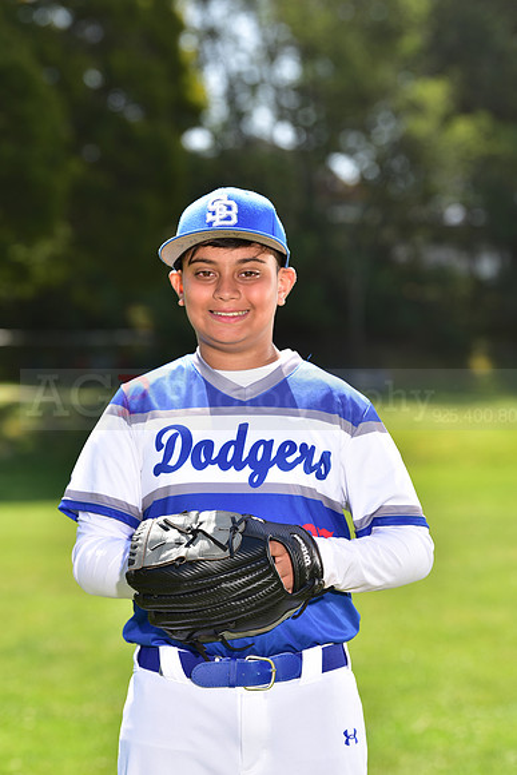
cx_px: 258
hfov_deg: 10.2
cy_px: 388
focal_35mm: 135
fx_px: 2906
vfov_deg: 15.2
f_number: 5
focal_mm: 135
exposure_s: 1/200
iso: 80
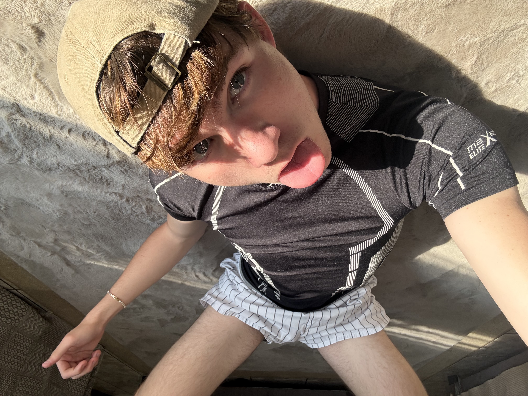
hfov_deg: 73.9
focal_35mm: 23
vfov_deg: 58.9
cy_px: 198
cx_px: 264
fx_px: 351
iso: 40
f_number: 1.9
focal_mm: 2.69
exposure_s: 1/277
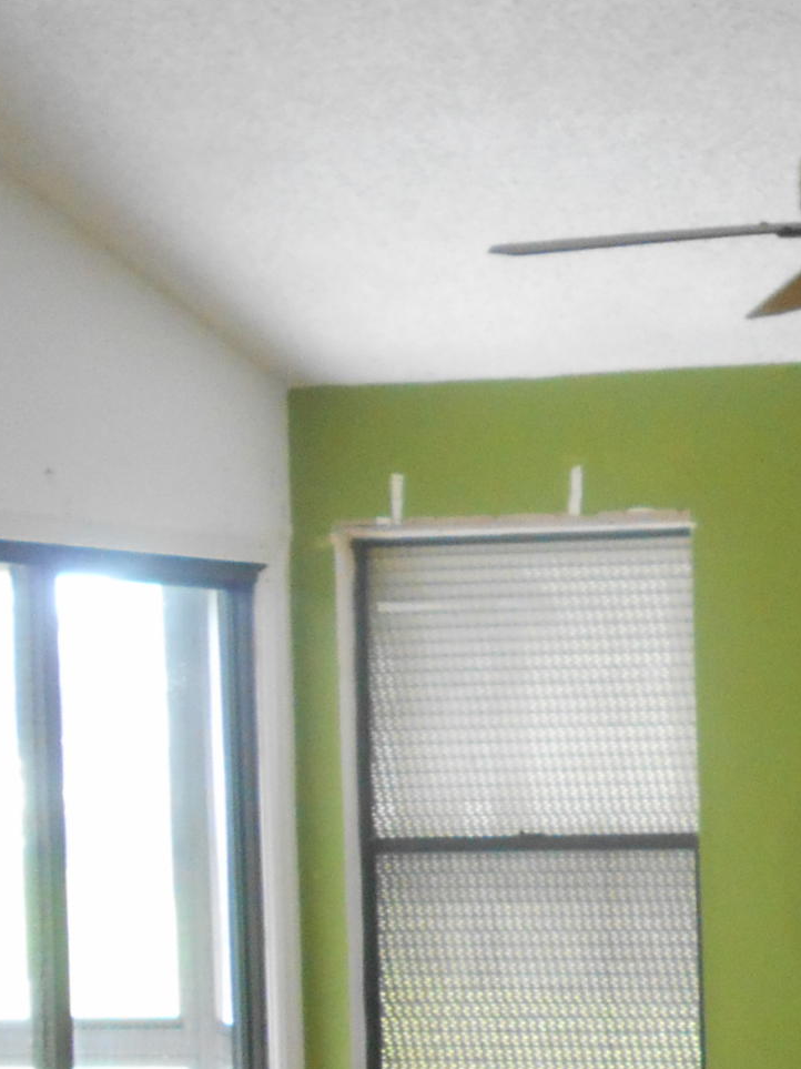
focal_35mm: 81
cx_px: 1153
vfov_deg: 24.0
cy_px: 690
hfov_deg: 16.7
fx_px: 2500
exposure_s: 1/30
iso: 360
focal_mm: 4.6
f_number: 3.2
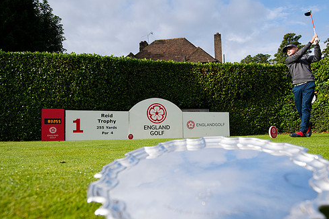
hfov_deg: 69.3
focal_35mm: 26
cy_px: 128
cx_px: 180
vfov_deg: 49.3
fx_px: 238
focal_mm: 22
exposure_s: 1/1600
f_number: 7.1
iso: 500
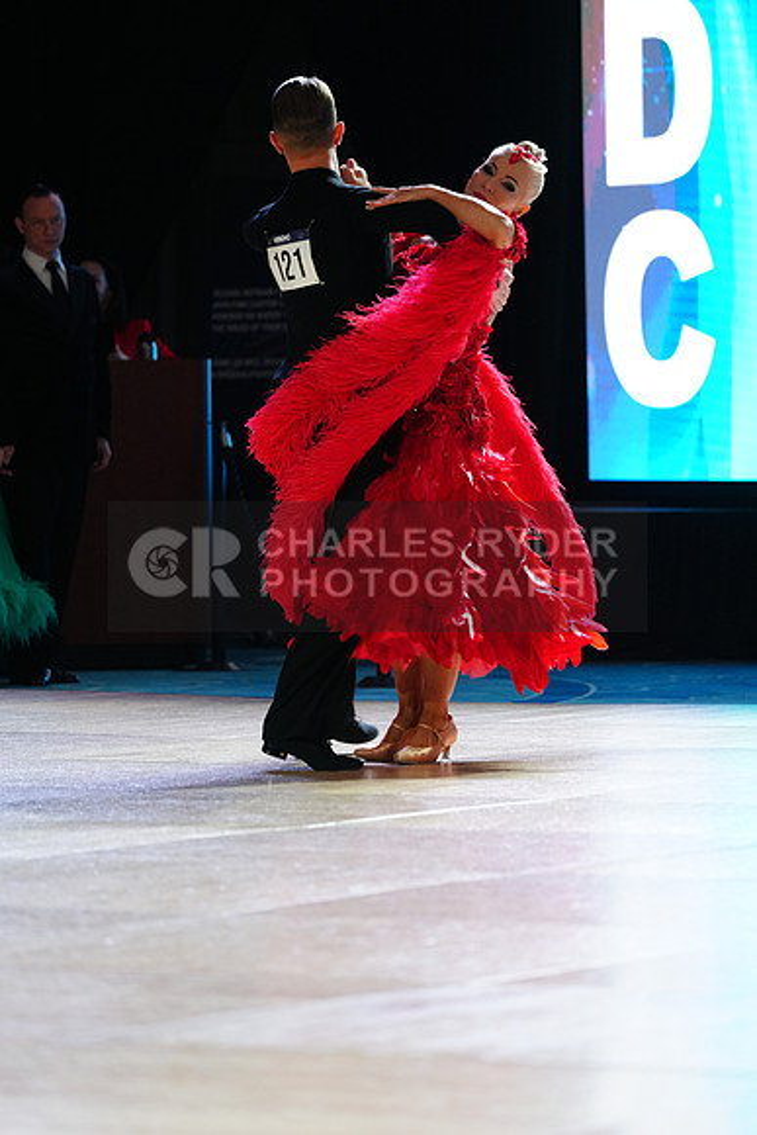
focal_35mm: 200
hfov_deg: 6.9
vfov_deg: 10.3
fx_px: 6304
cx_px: 378
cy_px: 568
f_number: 4
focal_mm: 200
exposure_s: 1/320
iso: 2500
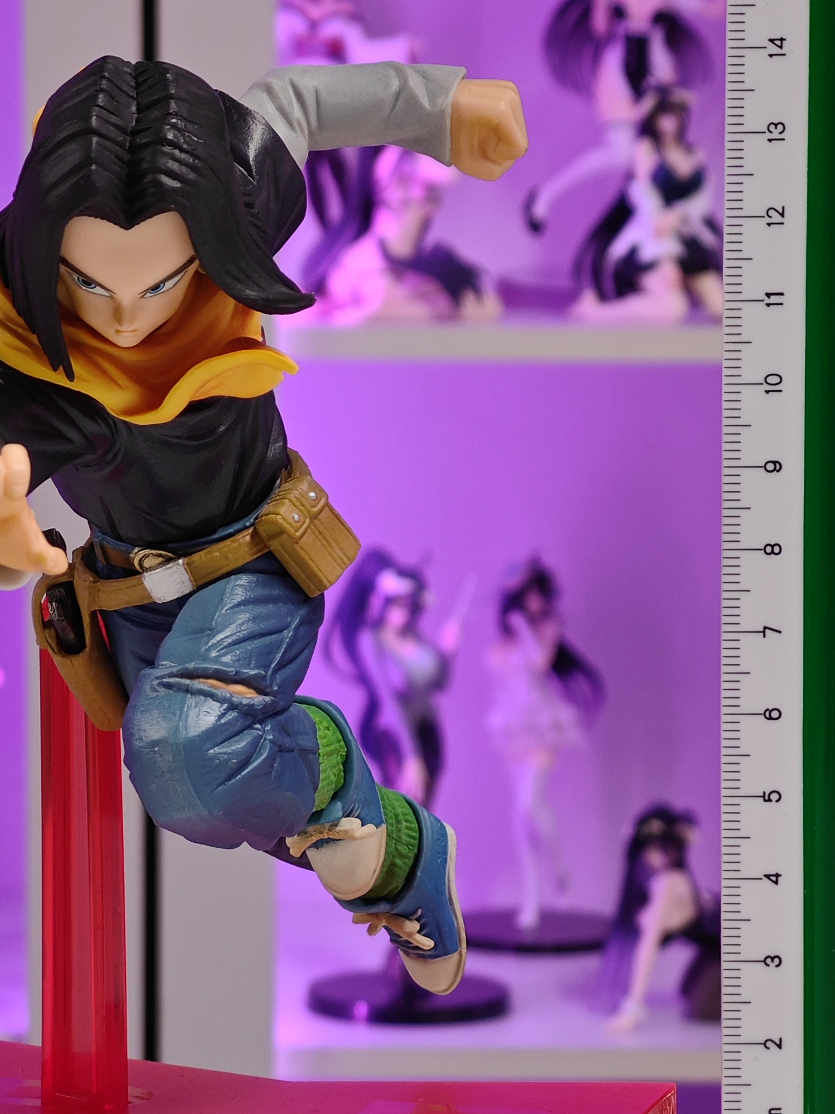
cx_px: 362
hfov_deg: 11.4
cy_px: 540
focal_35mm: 130
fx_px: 4182
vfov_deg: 15.2
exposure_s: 1/21.6
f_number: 2.4
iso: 400
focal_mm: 7.48
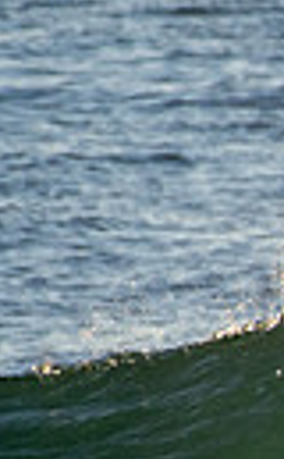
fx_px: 42927
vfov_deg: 0.6
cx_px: 1022
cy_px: 649
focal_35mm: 3447
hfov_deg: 0.4
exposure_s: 1/2000
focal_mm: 500
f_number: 5.6
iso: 640
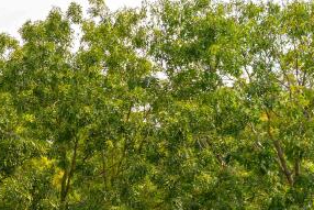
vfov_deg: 15.7
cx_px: -153
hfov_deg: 20.4
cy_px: 198
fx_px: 750
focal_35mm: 86
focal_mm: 24
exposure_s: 1/500
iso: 320
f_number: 8
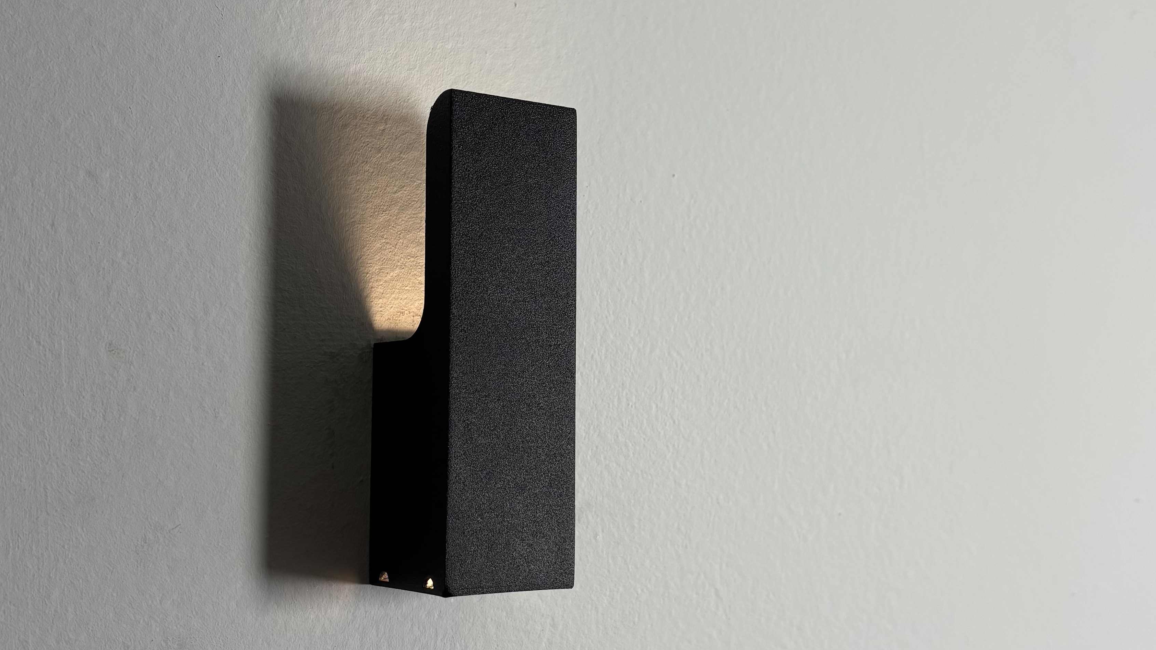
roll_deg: +0.6
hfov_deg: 42.9
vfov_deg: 24.9
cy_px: 297
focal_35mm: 48
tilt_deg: +3.3
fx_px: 1471
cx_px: 530
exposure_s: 1/462
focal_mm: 5.96
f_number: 1.6
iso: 50
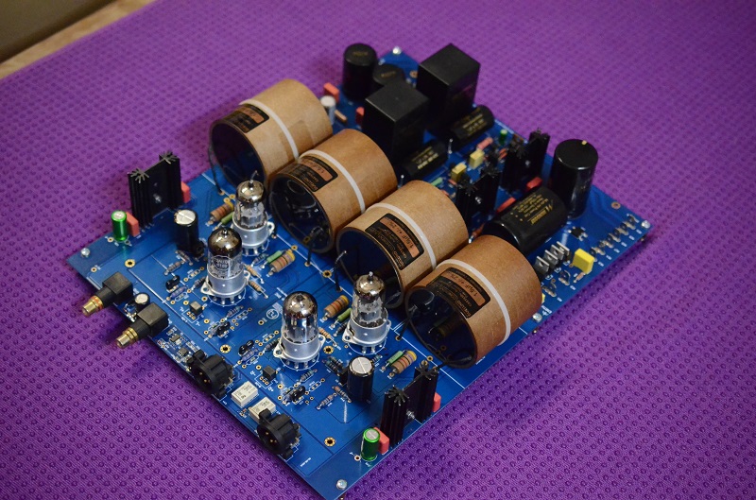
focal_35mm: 60
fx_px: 1257
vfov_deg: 22.5
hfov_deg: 33.5
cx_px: 378
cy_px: 250
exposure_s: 1/320
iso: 6400
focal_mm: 40
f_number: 2.8
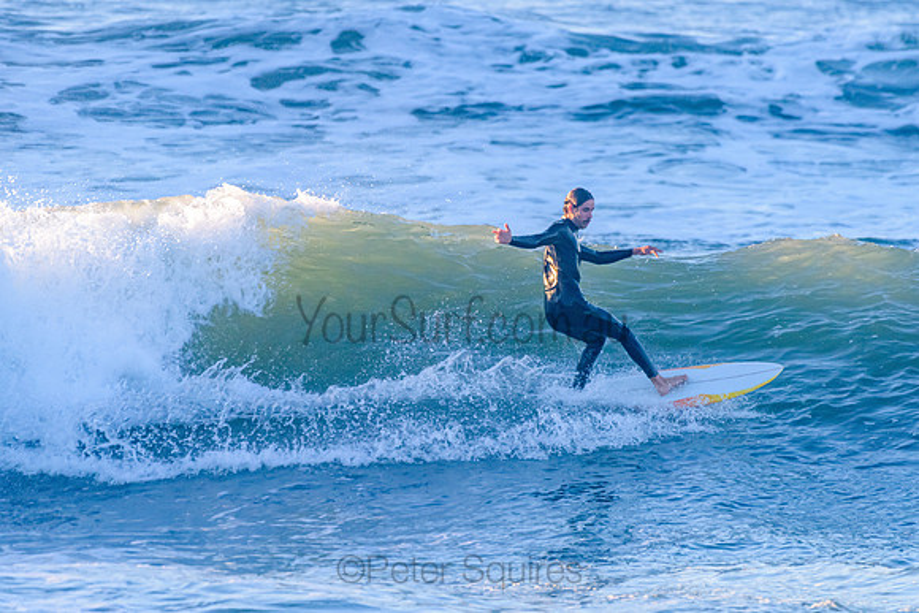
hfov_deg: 3.4
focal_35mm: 608
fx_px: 15524
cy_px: 306
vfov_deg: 2.3
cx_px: 459
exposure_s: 1/2000
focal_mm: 500
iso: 1000
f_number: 5.6
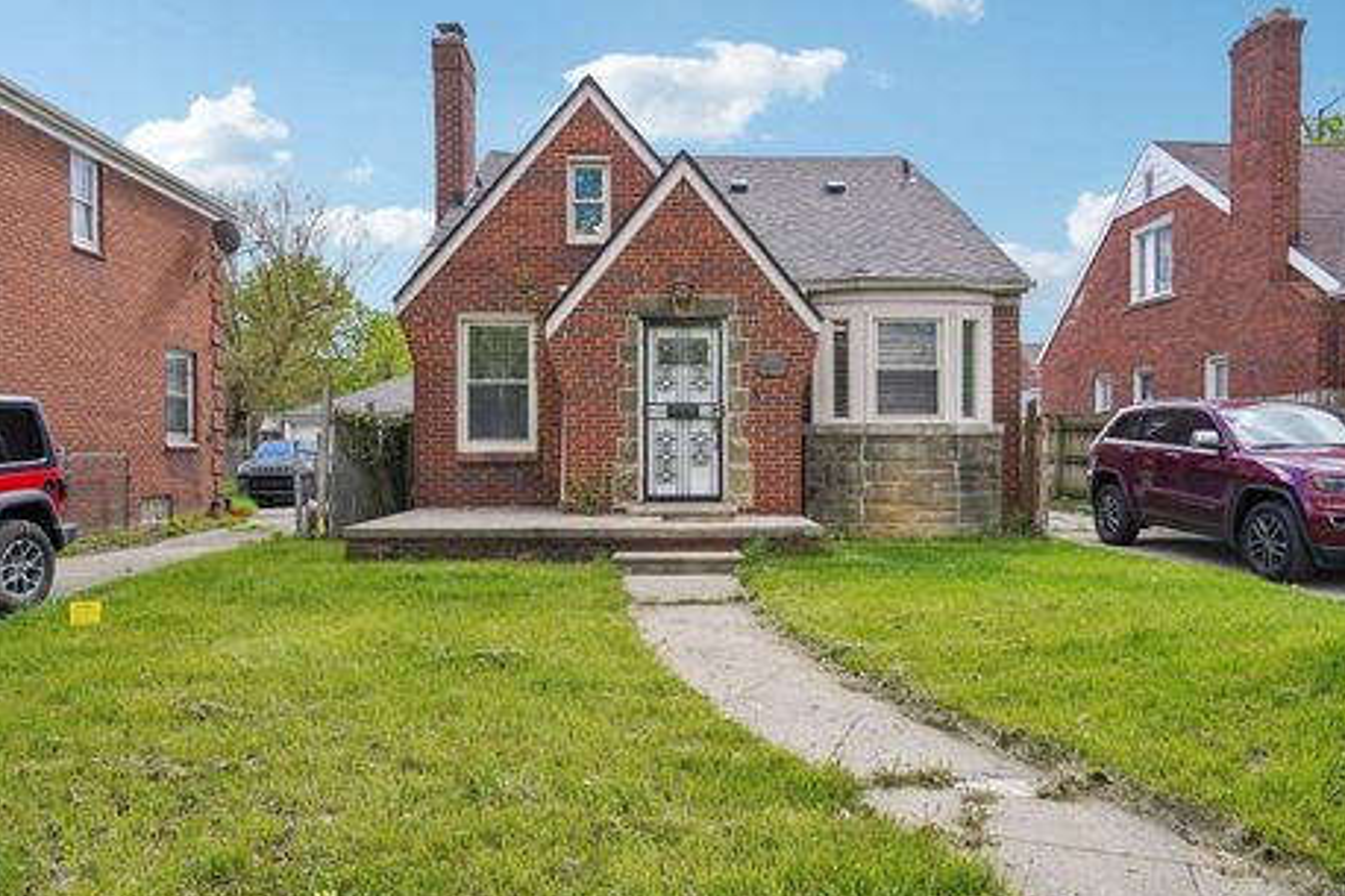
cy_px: 463
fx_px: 896
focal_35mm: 24
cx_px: 684
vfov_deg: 53.1
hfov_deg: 73.8
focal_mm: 22
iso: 400
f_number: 8
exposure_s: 1/250
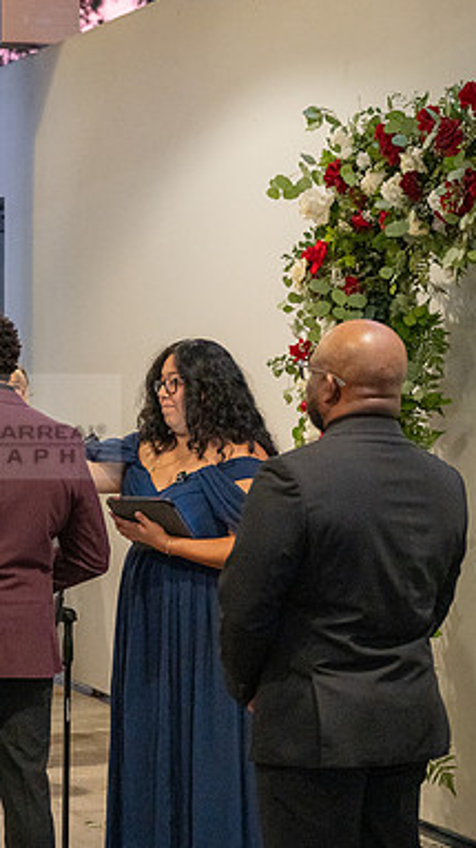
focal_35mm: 100
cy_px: 426
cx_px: -66
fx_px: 2247
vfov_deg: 21.4
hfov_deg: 11.9
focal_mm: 63
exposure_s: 1/200
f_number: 4
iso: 2500
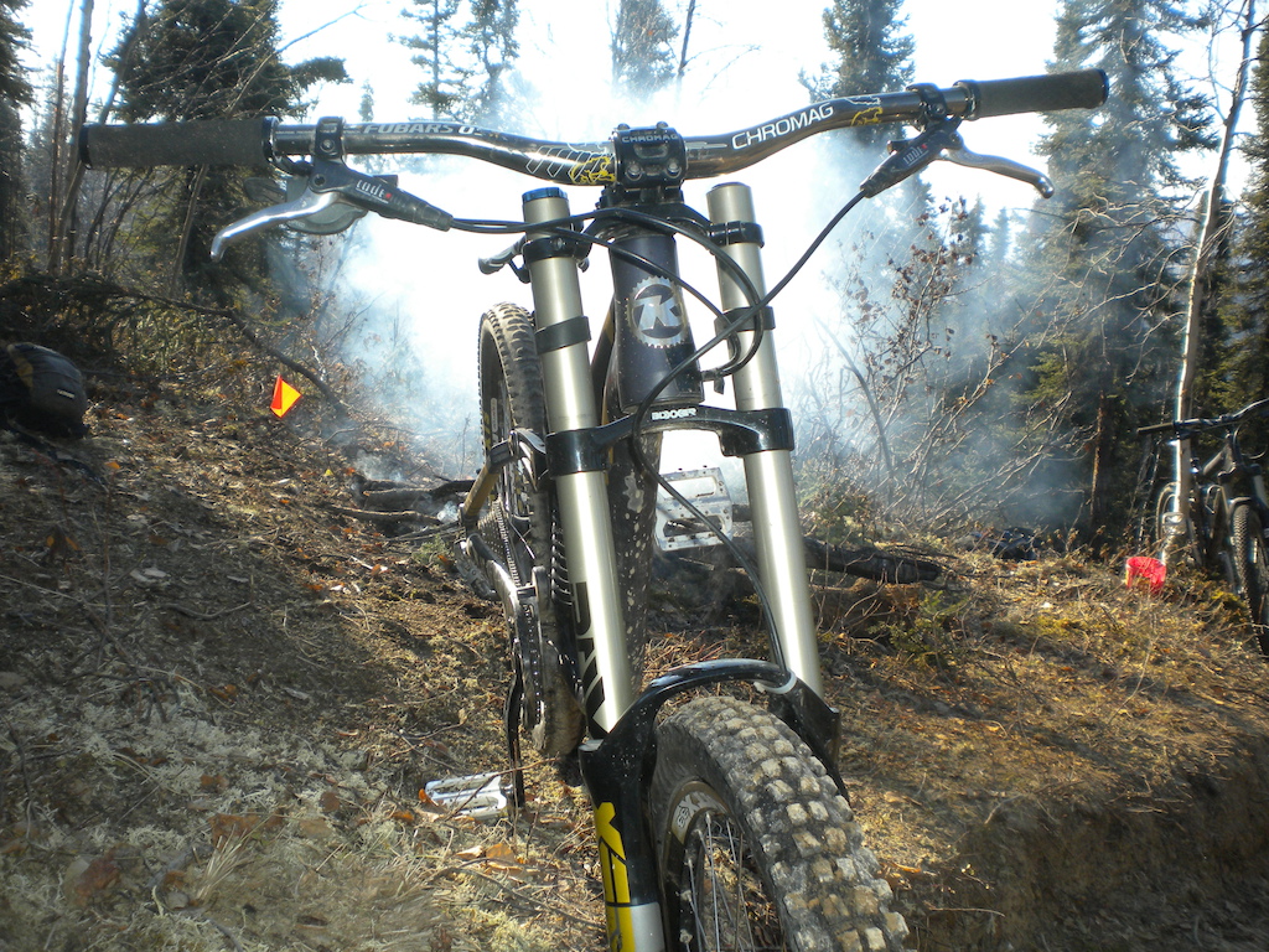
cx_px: 634
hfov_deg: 52.6
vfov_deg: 40.7
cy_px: 476
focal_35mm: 35
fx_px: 1283
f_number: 4.6
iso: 113
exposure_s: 1/301
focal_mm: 6.3
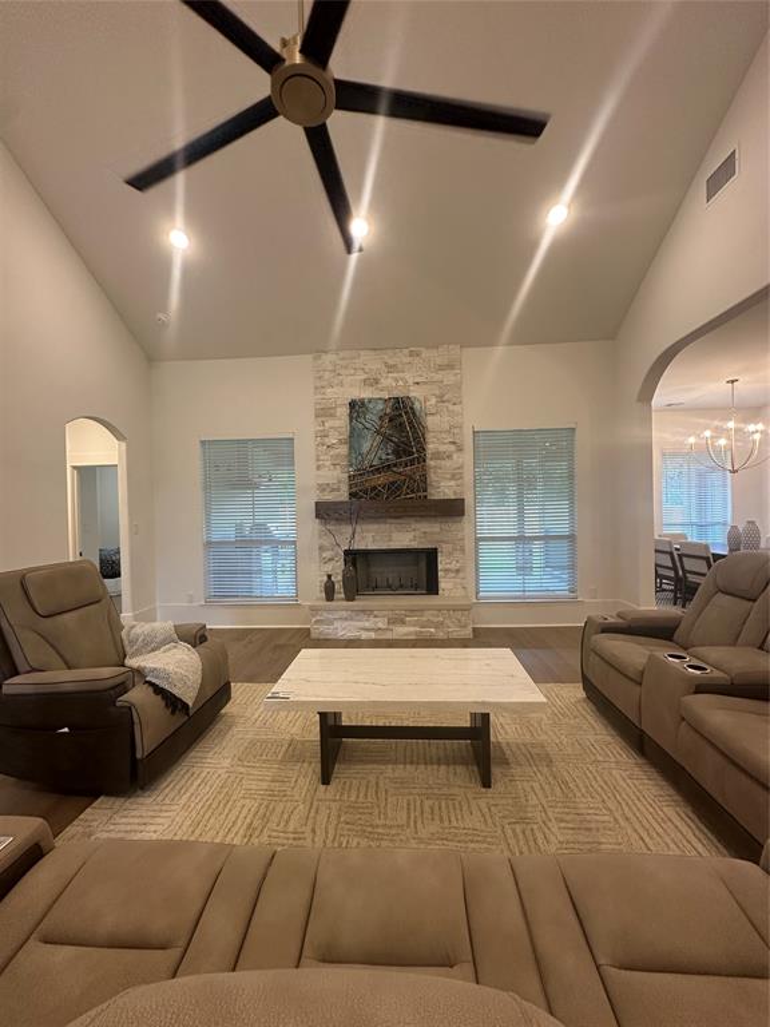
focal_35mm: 14
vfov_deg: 102.1
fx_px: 415
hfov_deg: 85.7
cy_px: 514
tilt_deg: -0.3
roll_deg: +0.5
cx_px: 385
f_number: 2.2
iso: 200
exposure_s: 1/60
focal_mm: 2.22
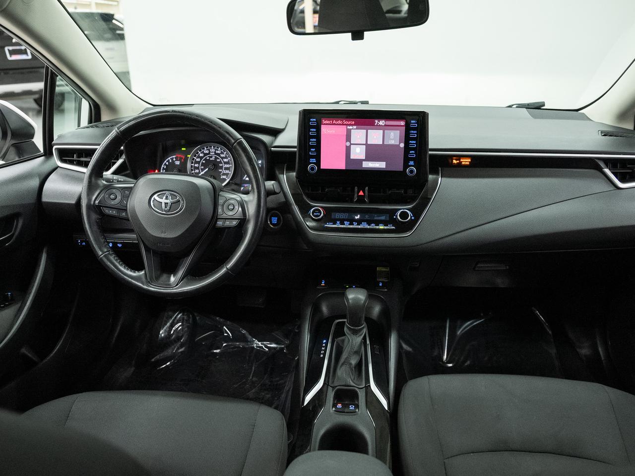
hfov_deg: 64.8
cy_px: 238
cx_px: 318
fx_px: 500
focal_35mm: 27
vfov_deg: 50.9
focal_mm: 24
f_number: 4.5
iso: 2500
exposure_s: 1/60
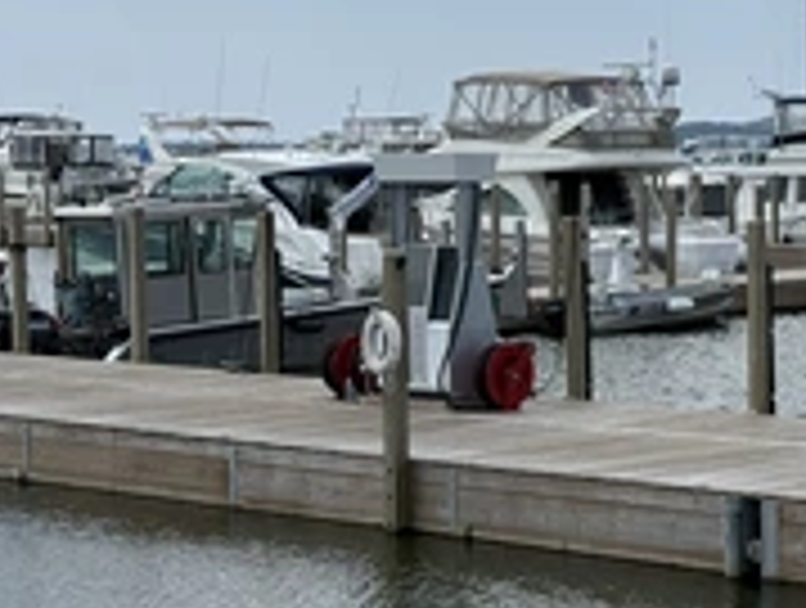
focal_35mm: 107
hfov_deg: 17.8
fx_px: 2496
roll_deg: +0.0
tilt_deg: -1.8
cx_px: 851
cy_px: 275
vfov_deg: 13.9
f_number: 1.78
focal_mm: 6.76
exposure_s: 1/7143
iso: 64
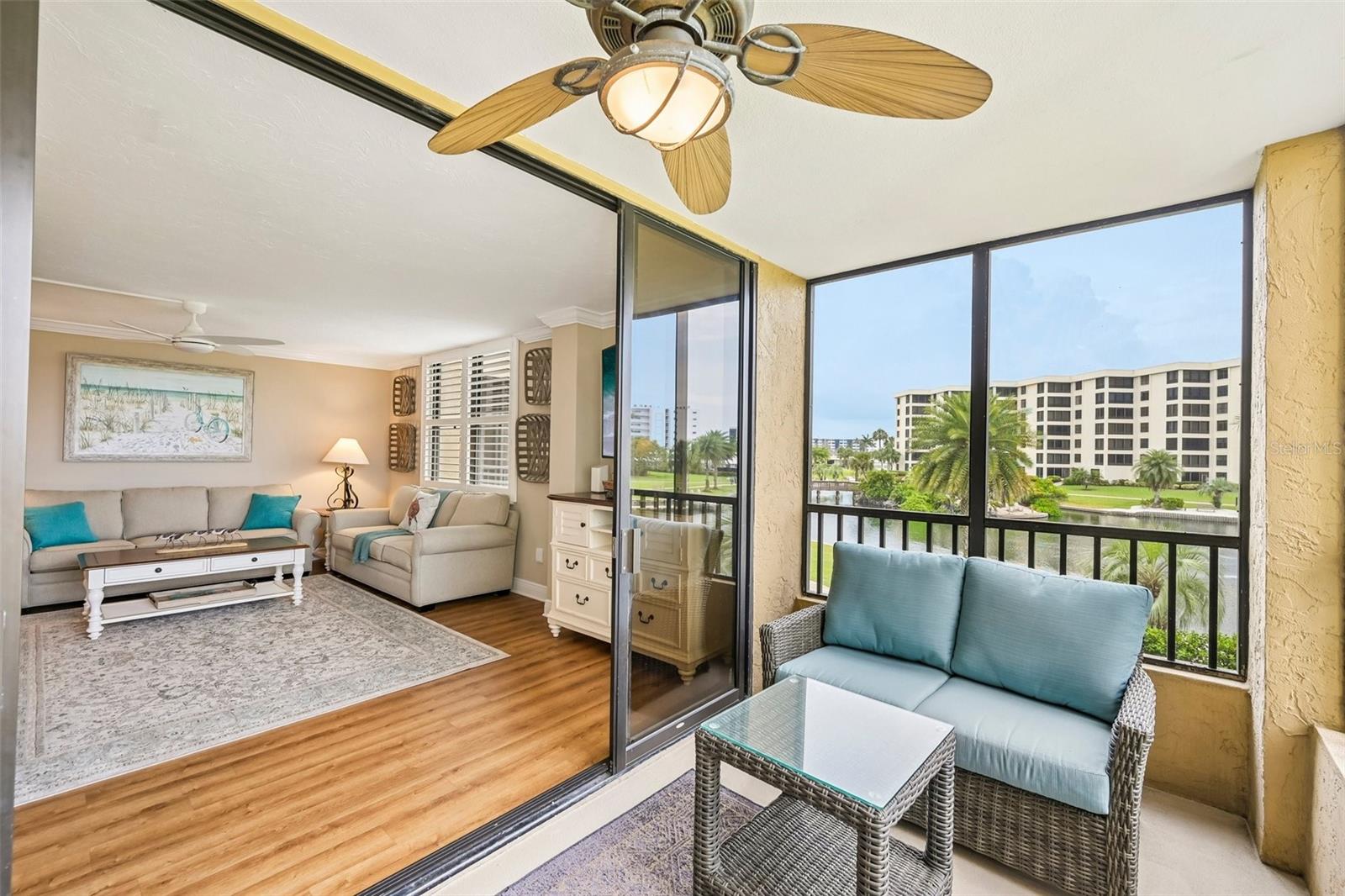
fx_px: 523
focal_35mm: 14
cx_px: 672
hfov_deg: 104.3
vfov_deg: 81.2
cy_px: 448
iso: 400
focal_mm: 14
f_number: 8
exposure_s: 1/125
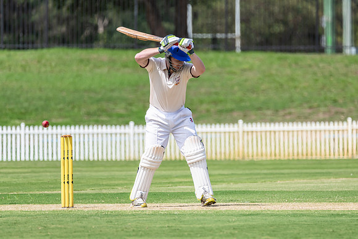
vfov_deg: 2.6
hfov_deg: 3.8
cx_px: 209
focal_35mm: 537
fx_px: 5343
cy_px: 140
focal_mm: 460
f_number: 7.1
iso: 500
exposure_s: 1/2500
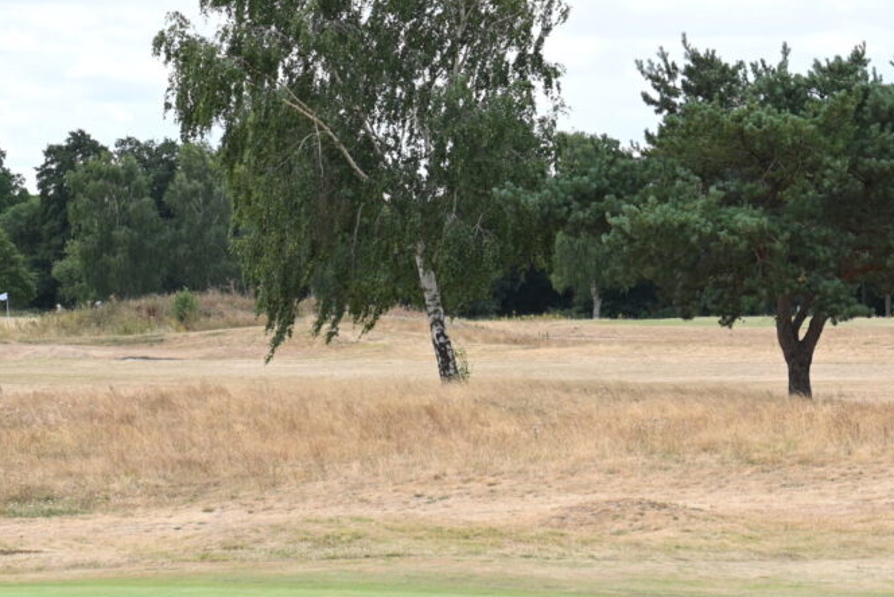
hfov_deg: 14.1
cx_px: 787
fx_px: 3577
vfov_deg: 9.5
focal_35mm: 144
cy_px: 341
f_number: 13
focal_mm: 70
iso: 200
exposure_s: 1/100
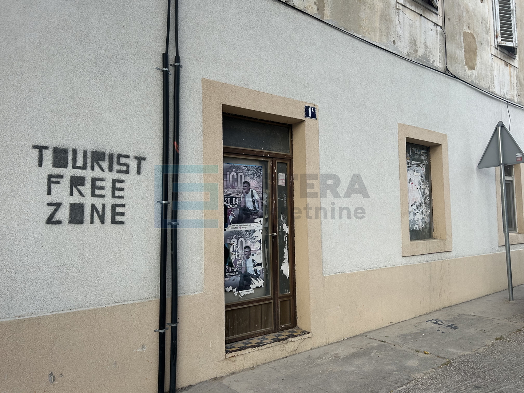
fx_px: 394
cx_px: 262
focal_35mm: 26
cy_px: 196
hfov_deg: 67.3
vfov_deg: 53.1
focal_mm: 5.7
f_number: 1.5
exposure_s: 1/1252
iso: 50
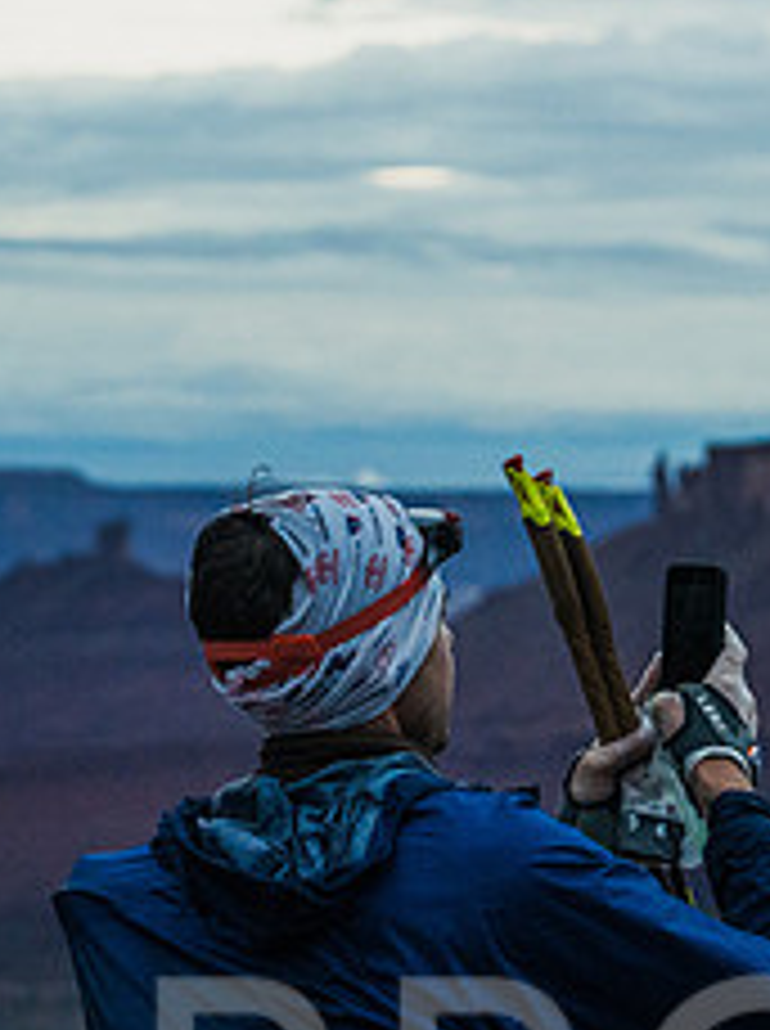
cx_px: 802
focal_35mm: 173
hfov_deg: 8.5
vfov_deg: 11.4
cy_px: 591
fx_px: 5145
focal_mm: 70
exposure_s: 1/1000
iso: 5000
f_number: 4.5
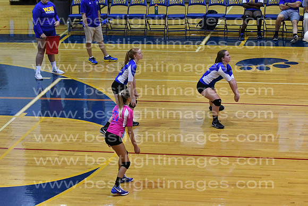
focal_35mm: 210
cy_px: 103
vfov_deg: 6.5
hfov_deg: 9.8
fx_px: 1797
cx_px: 154
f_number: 4
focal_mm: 140
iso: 8000
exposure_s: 1/800
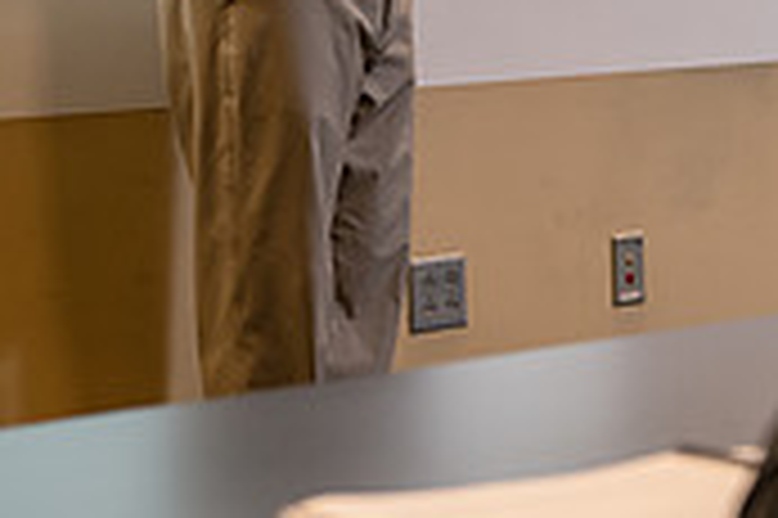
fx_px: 3260
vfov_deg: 9.0
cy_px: -52
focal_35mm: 151
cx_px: 621
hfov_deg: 13.5
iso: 800
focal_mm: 45
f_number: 3.5
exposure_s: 1/160
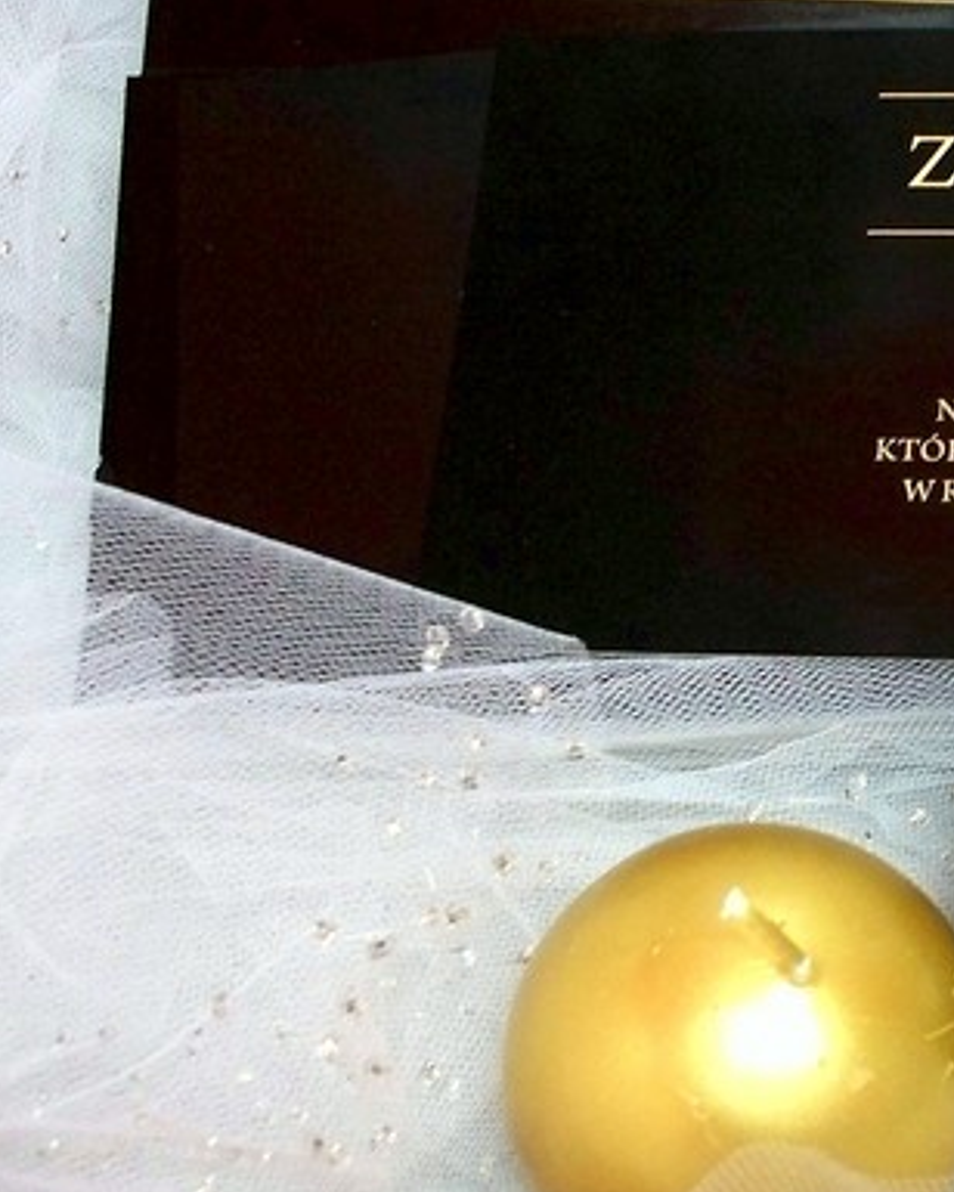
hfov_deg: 20.1
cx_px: 1016
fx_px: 2576
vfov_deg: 26.1
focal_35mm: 73
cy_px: 573
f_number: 2.8
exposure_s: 1/30
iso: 400
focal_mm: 7.54
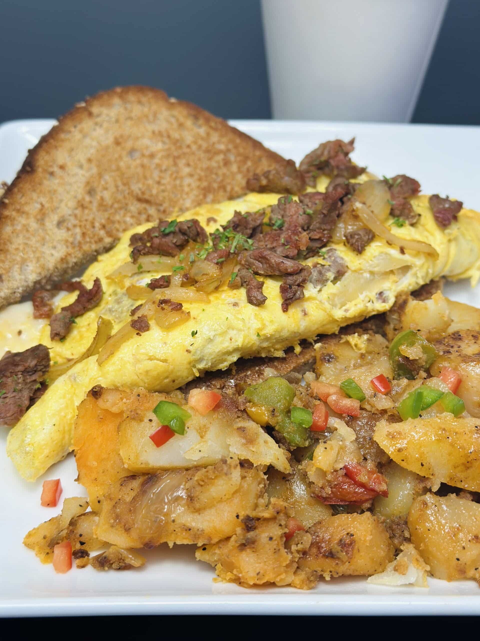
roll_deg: -4.8
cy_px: 320
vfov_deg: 39.7
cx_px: 240
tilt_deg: -42.9
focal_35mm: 48
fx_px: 887
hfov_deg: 30.3
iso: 80
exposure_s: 1/464
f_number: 1.78
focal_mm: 6.86
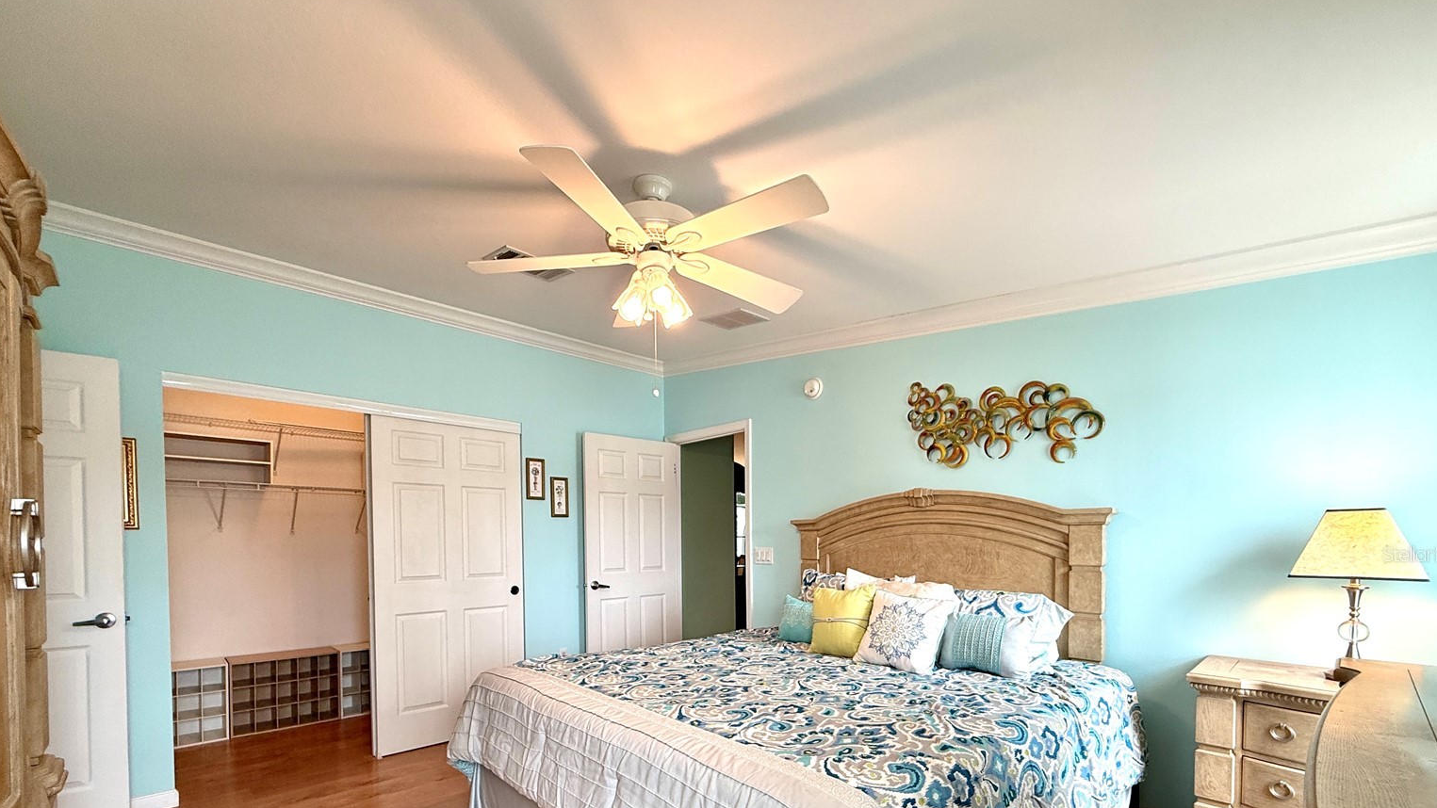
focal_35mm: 16
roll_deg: +0.2
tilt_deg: -0.5
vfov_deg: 64.9
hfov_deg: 99.4
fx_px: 610
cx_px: 718
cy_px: 554
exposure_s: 1/120
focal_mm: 2.22
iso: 160
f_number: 2.2
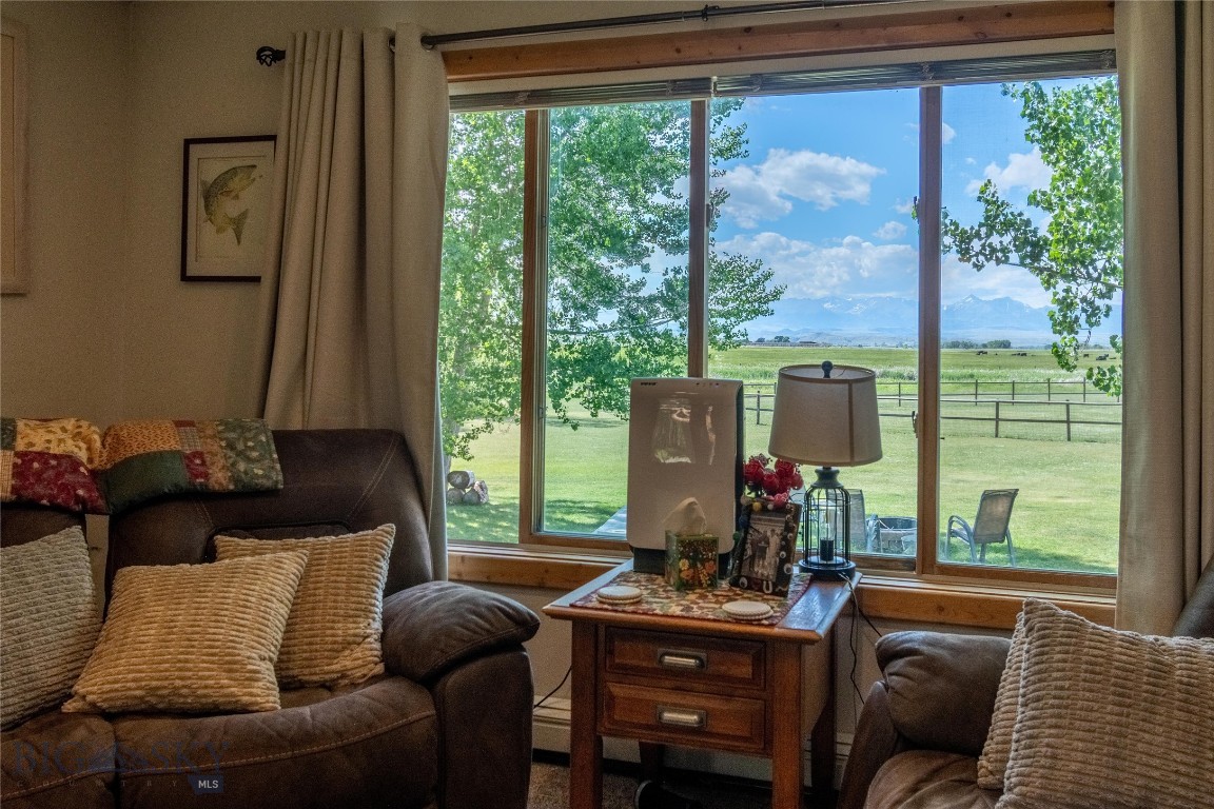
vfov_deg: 43.6
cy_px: 404
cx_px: 607
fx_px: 1012
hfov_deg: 61.9
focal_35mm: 30
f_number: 8
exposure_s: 1/1600
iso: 400
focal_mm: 20
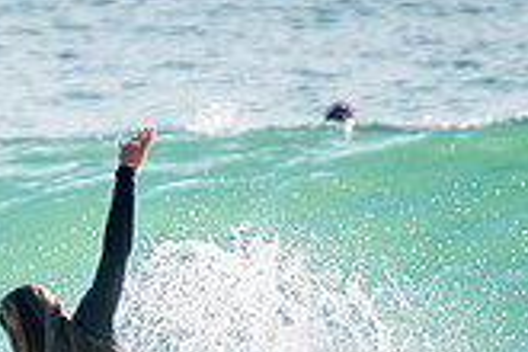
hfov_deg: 1.0
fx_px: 30974
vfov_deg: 0.7
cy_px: 533
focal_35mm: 2112
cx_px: -22
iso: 320
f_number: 5.6
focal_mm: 400
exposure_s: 1/2000
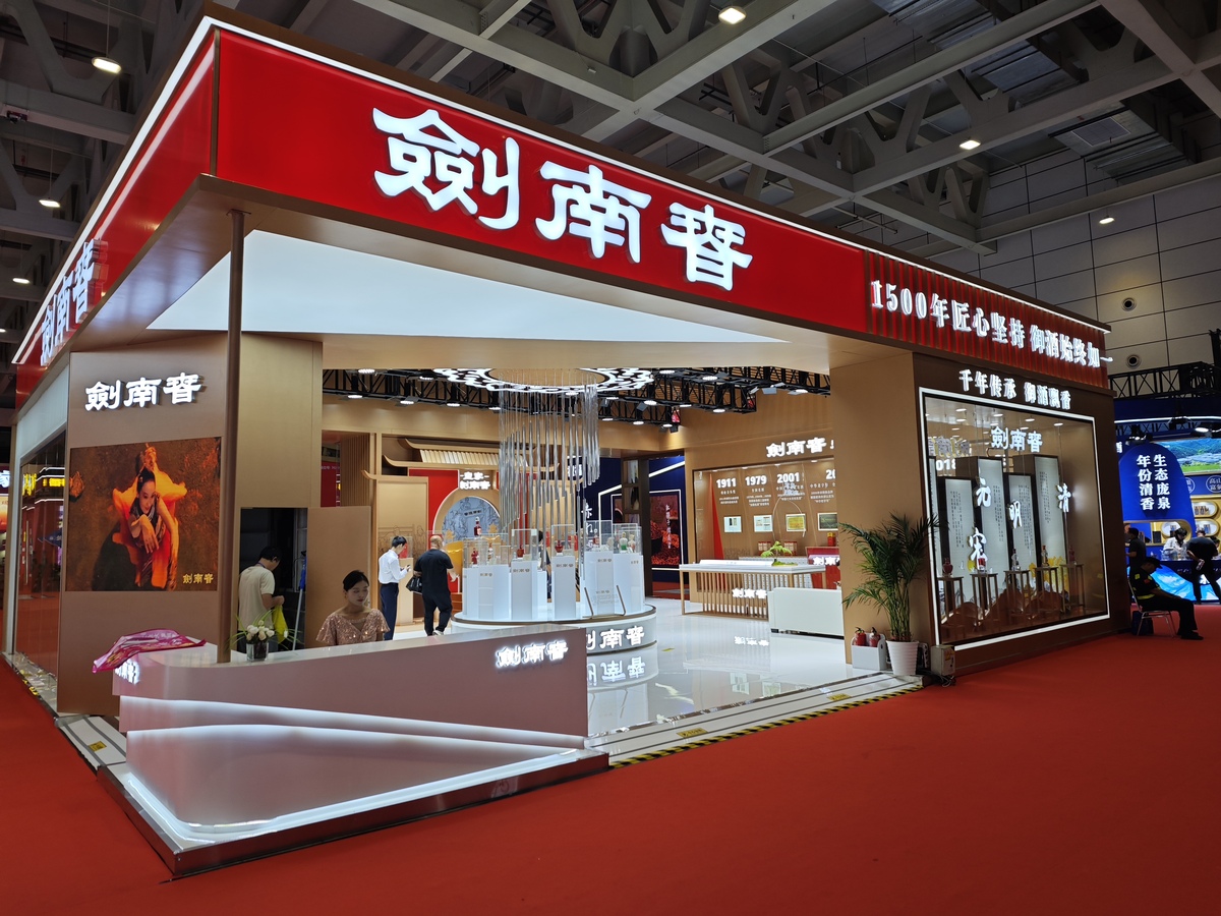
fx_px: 811
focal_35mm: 23
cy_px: 458
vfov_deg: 58.9
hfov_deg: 73.9
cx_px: 610
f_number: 1.6
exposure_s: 1/462
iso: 50
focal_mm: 6.55
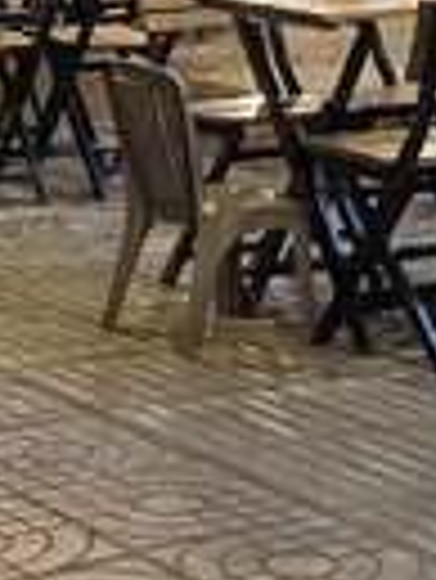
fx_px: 1442
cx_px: -85
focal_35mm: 86
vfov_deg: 20.1
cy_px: -250
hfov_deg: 16.5
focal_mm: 5.1
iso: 400
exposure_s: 1/50
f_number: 1.6
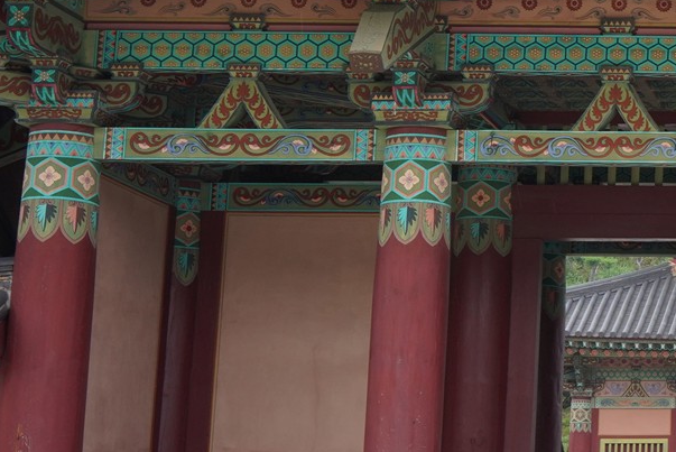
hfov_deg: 16.2
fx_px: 2180
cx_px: 1009
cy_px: -18
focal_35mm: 116
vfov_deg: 11.7
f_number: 13
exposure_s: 1/80
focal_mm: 35
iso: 400
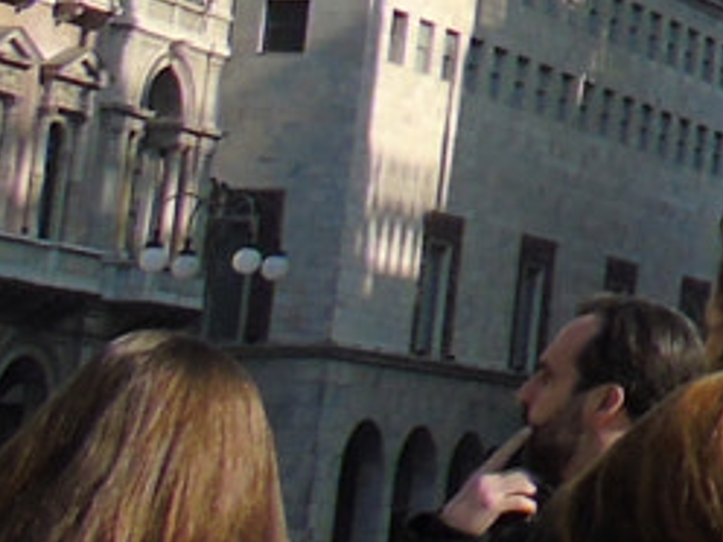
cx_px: 2321
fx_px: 3906
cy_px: -475
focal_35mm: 187
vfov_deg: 7.7
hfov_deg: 8.5
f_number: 3.6
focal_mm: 5.2
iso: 80
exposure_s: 1/800
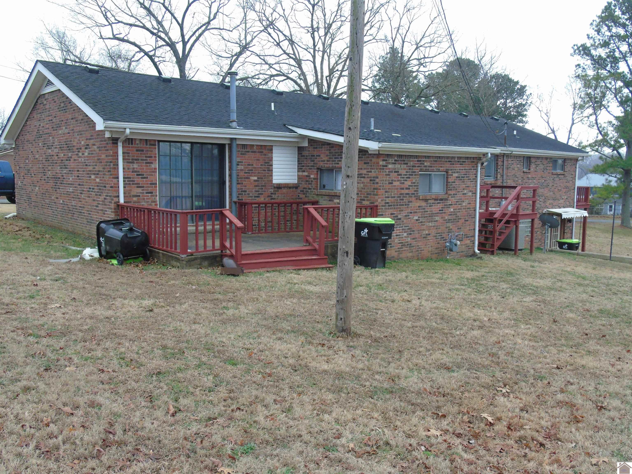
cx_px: 316
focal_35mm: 29
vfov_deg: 48.2
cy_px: 237
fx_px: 529
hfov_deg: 61.7
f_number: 3.6
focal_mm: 5.2
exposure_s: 1/250
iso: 250
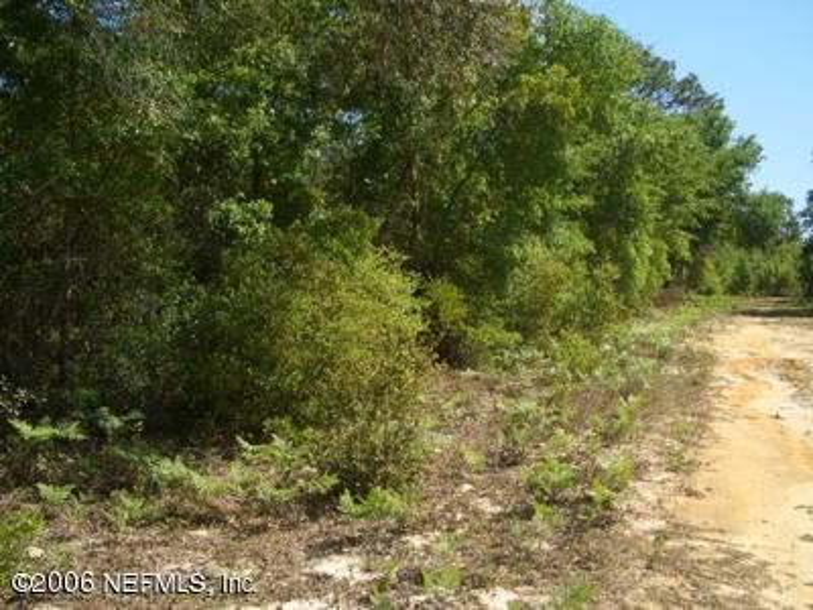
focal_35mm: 35
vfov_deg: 40.7
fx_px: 822
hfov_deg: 52.6
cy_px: 305
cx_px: 406
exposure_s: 1/320
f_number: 4.3
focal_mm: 5.8
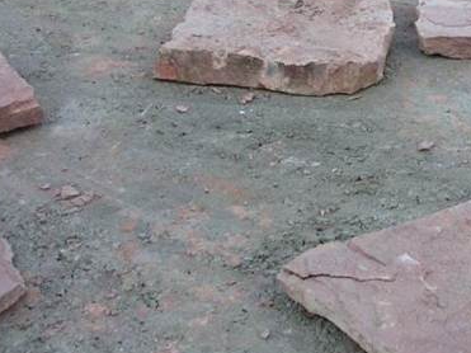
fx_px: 1115
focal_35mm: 82
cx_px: 437
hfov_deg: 23.1
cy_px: 42
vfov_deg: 17.7
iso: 50
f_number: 2.8
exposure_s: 1/300
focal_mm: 5.8
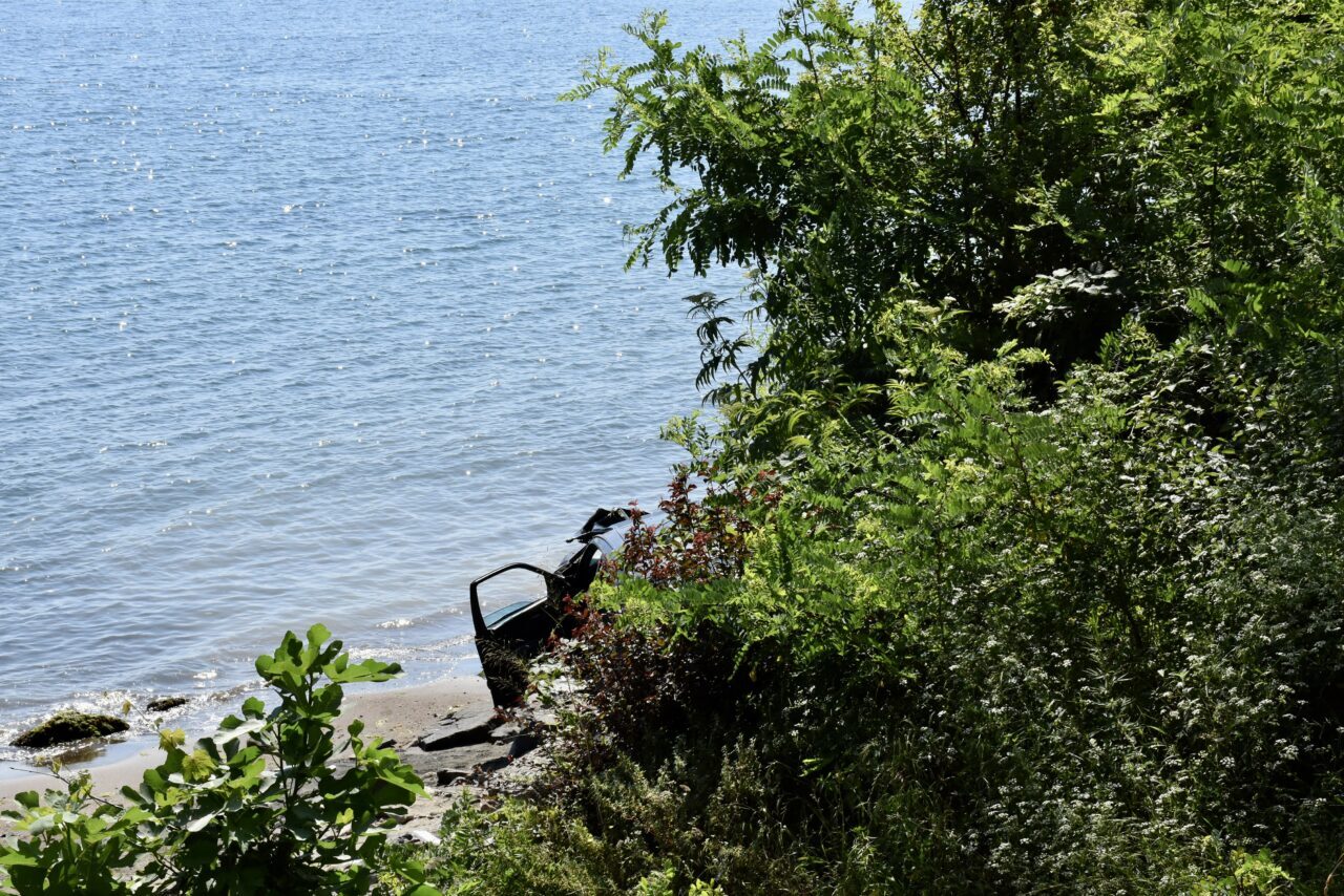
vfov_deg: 16.3
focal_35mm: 84
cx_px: 672
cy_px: 448
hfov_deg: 24.2
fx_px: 3137
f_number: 13
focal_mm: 56
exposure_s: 1/640
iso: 640
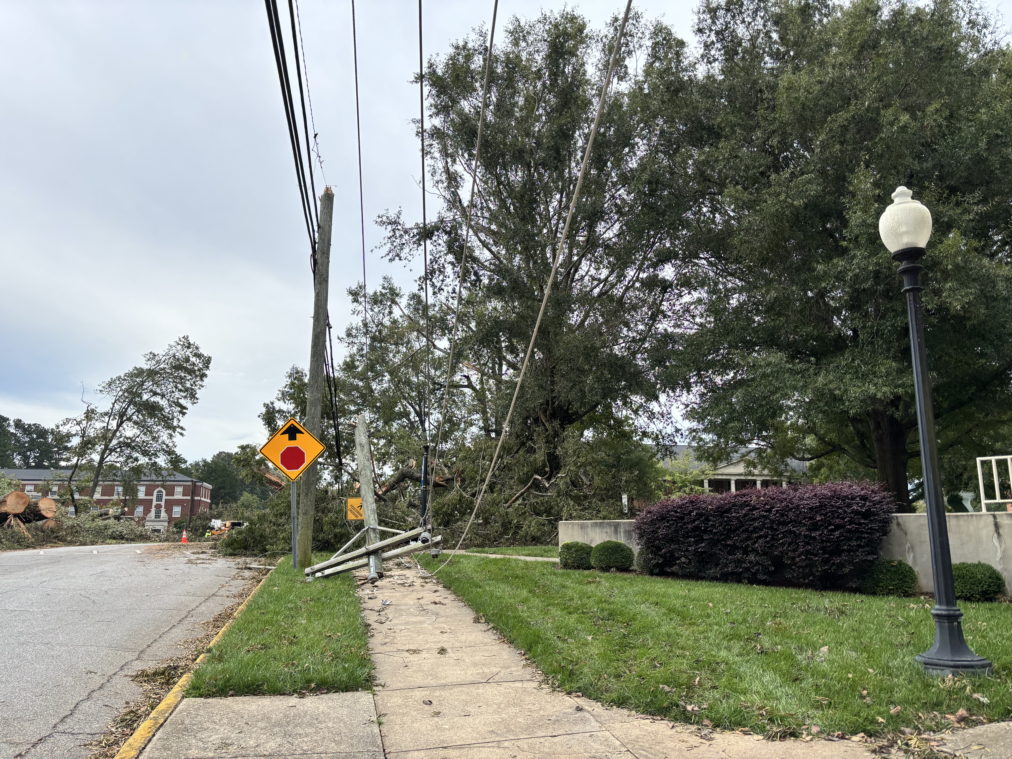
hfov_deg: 67.3
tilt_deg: +14.0
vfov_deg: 53.1
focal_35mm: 26
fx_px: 760
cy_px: 380
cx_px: 506
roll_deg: +0.9
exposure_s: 1/1695
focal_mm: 5.96
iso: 50
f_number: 1.6
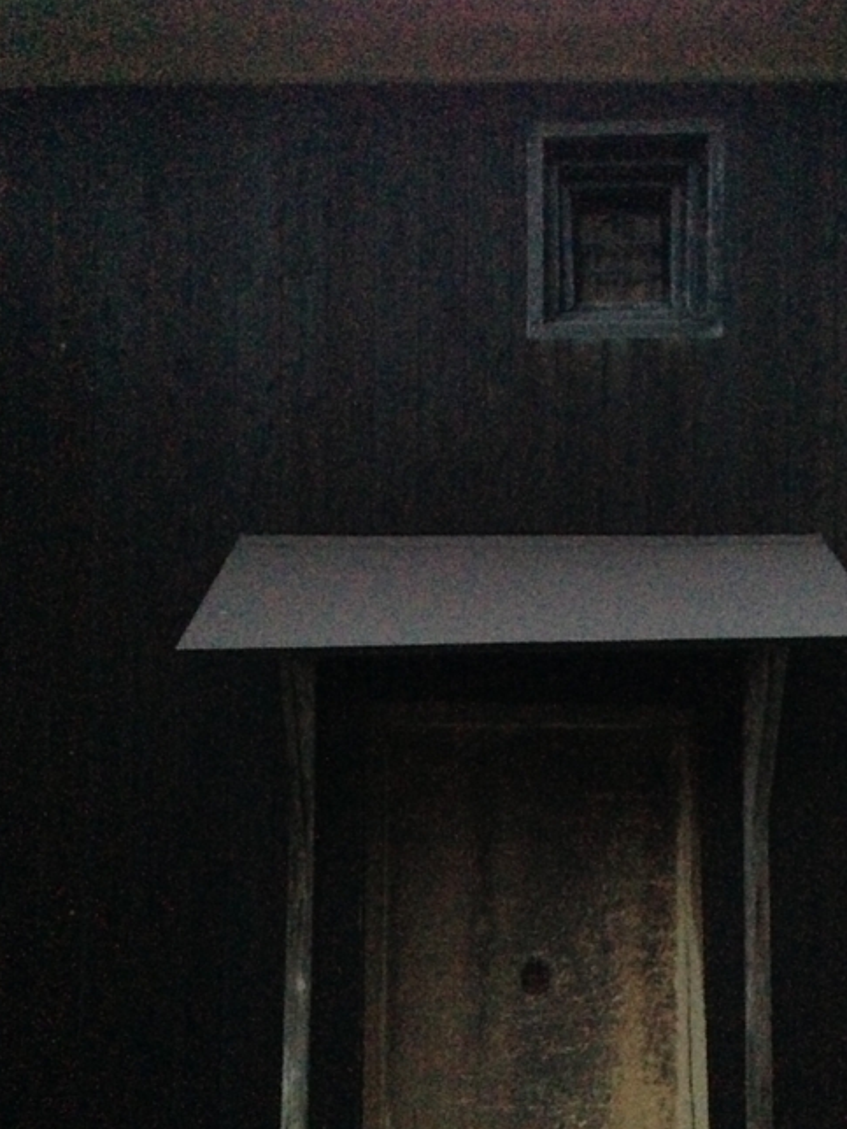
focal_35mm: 41
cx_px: 510
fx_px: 1338
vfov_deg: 45.5
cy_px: 687
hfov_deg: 35.0
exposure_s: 1/15
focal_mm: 4.13
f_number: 2.4
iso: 3200
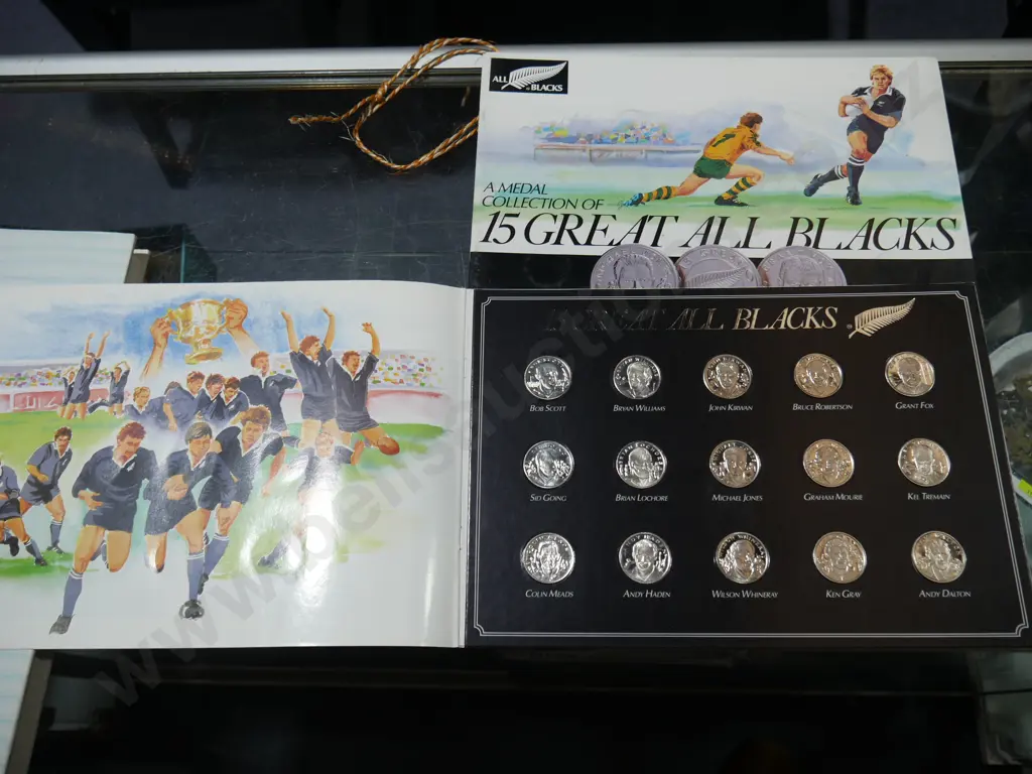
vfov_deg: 49.7
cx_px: 516
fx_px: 835
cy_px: 387
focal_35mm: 28
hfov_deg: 63.4
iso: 200
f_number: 4
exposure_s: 1/125
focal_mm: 14
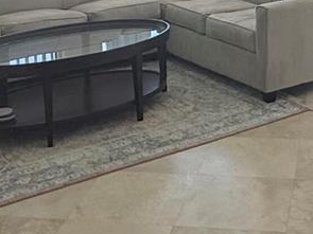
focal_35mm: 76
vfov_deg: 17.7
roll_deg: +0.4
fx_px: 687
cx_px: 246
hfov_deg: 25.3
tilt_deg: -2.7
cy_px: -98
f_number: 2.2
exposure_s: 1/853
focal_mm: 2.22
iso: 64
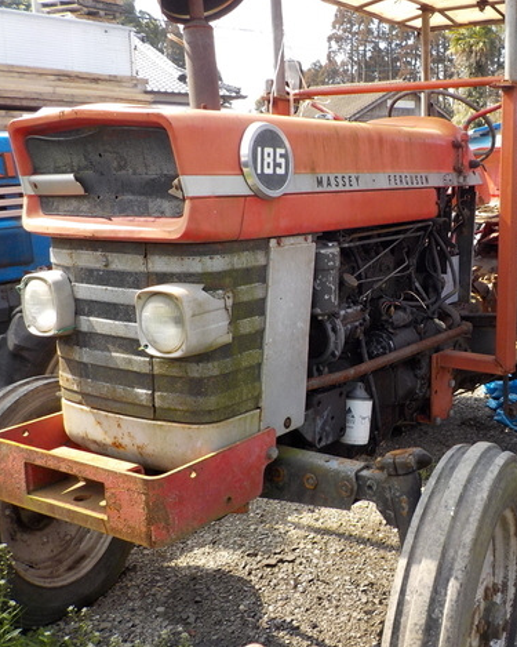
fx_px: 765
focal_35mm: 40
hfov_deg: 36.2
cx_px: 405
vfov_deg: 45.8
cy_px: 319
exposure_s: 1/320
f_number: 3.3
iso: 125
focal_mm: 4.1
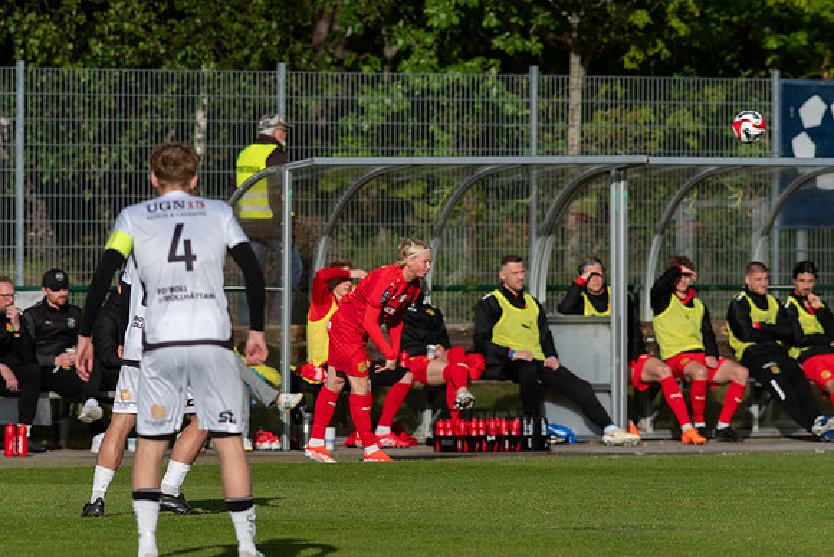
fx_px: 10814
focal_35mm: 467
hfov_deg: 4.4
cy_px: 278
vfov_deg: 2.9
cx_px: 417
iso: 100
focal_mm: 300
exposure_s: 1/1250
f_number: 4
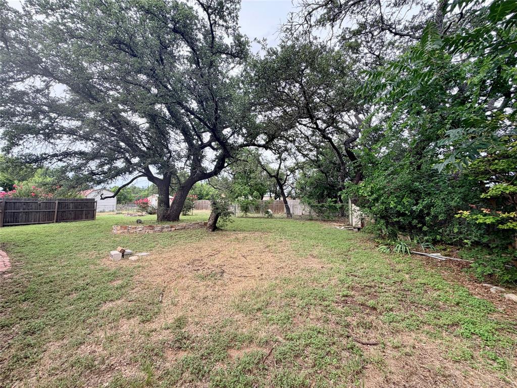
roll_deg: -1.2
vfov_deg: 85.7
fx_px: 209
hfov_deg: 102.1
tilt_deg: +3.7
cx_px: 258
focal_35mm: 14
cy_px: 194
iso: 40
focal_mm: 2.22
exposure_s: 1/224
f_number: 2.2
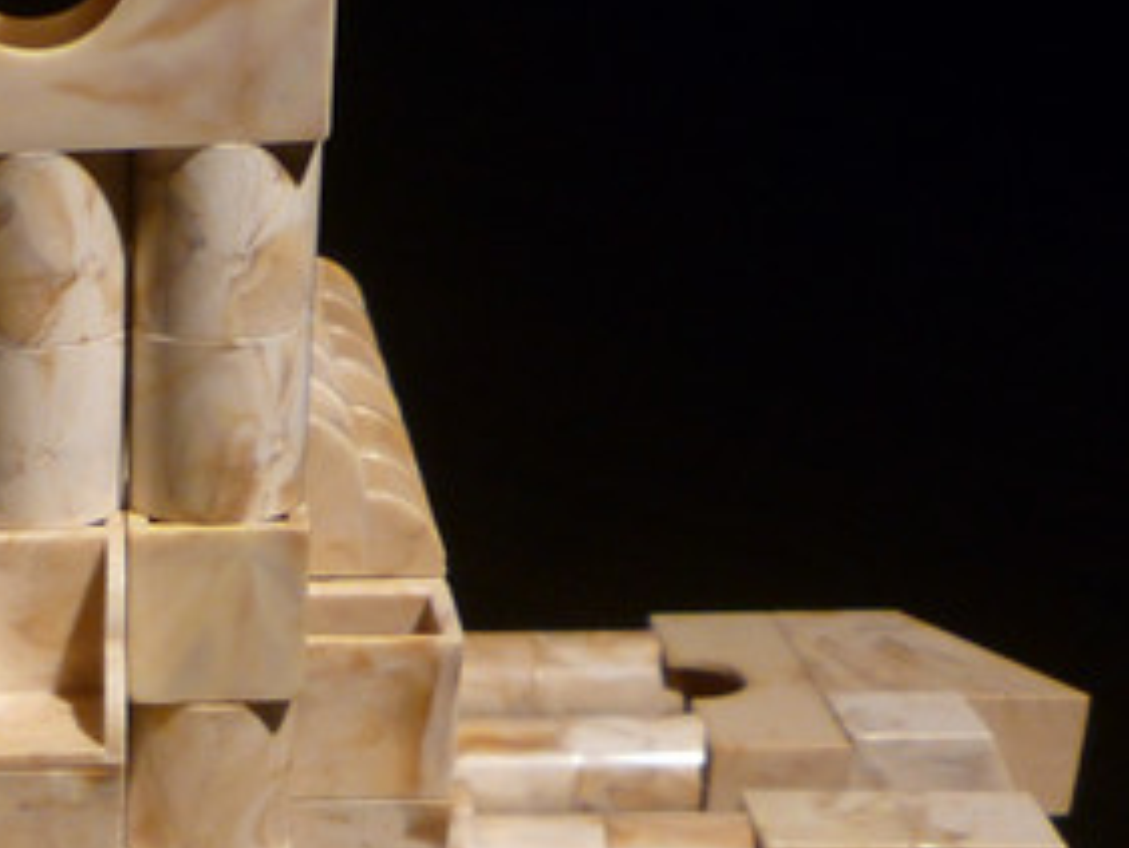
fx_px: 3100
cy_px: 1306
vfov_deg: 14.4
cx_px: -356
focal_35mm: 95
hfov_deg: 19.0
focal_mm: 4.4
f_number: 2.8
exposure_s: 1/40
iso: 100
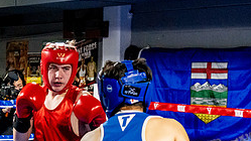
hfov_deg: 16.8
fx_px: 845
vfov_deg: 9.4
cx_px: 56
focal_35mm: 127
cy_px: 189
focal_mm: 35
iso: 5000
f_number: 2.8
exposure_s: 1/800
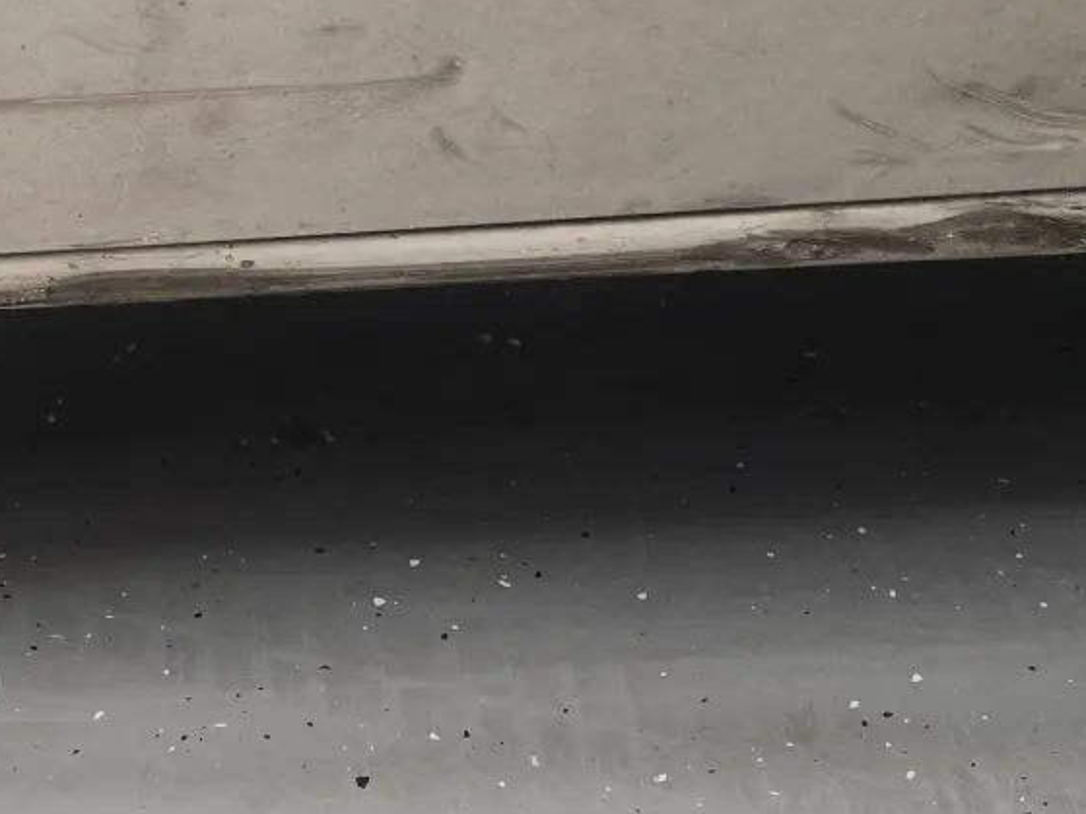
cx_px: 37
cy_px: 587
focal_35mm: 79
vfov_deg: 18.6
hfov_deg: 23.8
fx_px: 2478
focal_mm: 6.3
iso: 160
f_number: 1.7
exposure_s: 1/100
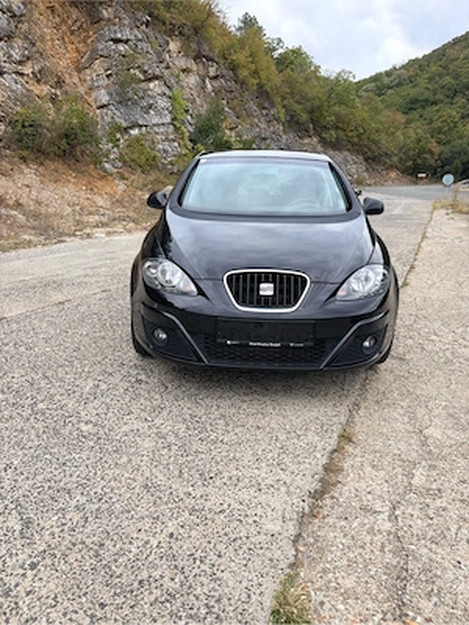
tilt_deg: -12.8
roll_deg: -0.3
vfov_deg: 67.3
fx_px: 470
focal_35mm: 26
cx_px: 234
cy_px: 312
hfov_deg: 53.1
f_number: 1.6
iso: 40
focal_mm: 5.96
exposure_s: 1/242
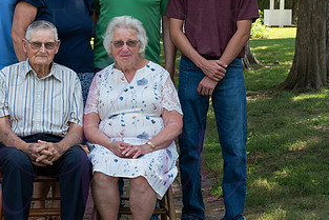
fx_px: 1051
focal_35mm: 115
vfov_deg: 11.9
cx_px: 52
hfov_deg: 17.6
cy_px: 73
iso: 400
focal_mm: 62
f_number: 8
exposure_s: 1/125
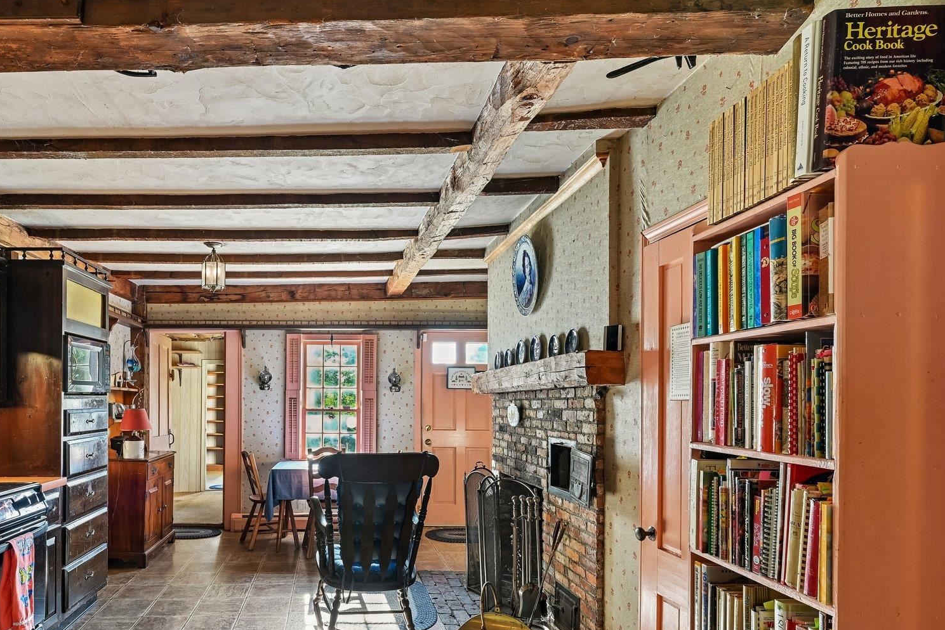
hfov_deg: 76.7
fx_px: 578
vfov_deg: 56.3
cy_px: 405
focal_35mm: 22
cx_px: 337
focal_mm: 16
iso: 400
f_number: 8
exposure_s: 1/6
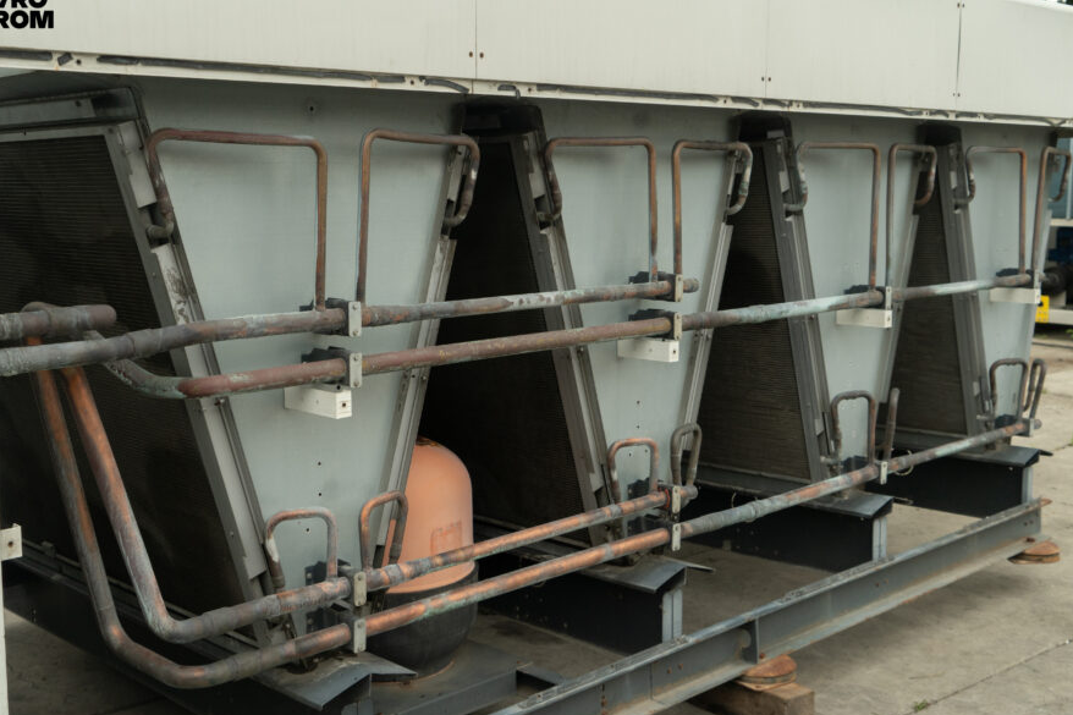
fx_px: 1252
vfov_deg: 31.9
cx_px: 507
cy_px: 358
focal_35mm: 42
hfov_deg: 46.4
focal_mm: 36
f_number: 6.3
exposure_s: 1/160
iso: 500
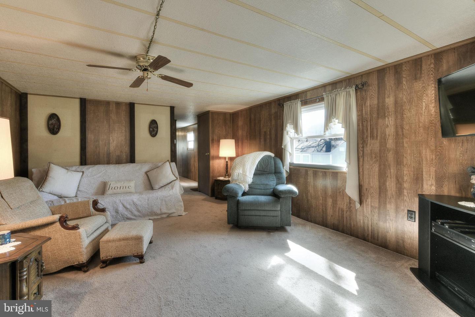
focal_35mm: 16
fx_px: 211
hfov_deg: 96.7
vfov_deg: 73.7
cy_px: 158
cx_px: 238
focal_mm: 16
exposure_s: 1.6
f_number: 22
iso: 100
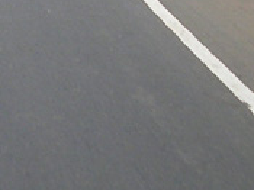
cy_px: -161
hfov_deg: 11.0
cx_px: -105
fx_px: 1276
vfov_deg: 8.2
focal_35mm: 174
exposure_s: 1/173
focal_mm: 5.8
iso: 50
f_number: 2.8
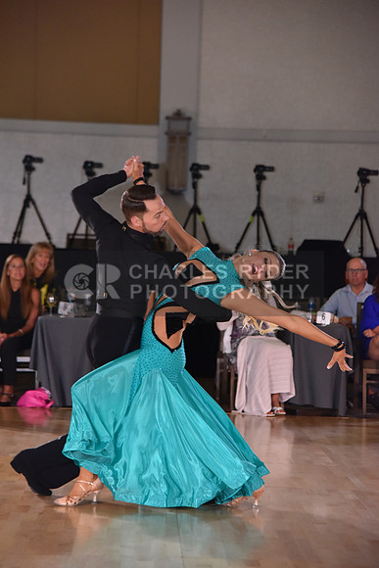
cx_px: 190
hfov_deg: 14.0
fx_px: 1547
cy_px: 284
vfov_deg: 20.8
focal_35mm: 98
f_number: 5
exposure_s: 1/250
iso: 2000
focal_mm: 98
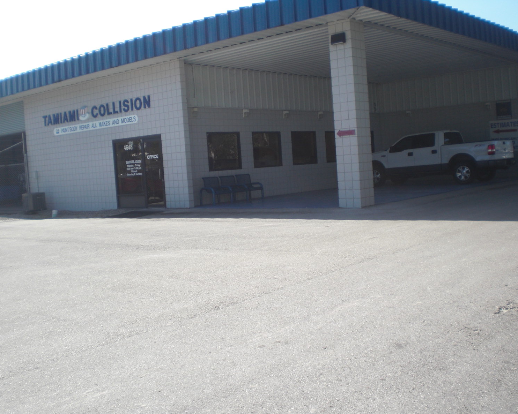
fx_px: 613
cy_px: 206
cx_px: 261
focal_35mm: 40
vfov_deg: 37.3
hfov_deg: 45.8
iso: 64
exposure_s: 1/400
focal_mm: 6.3
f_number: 3.1
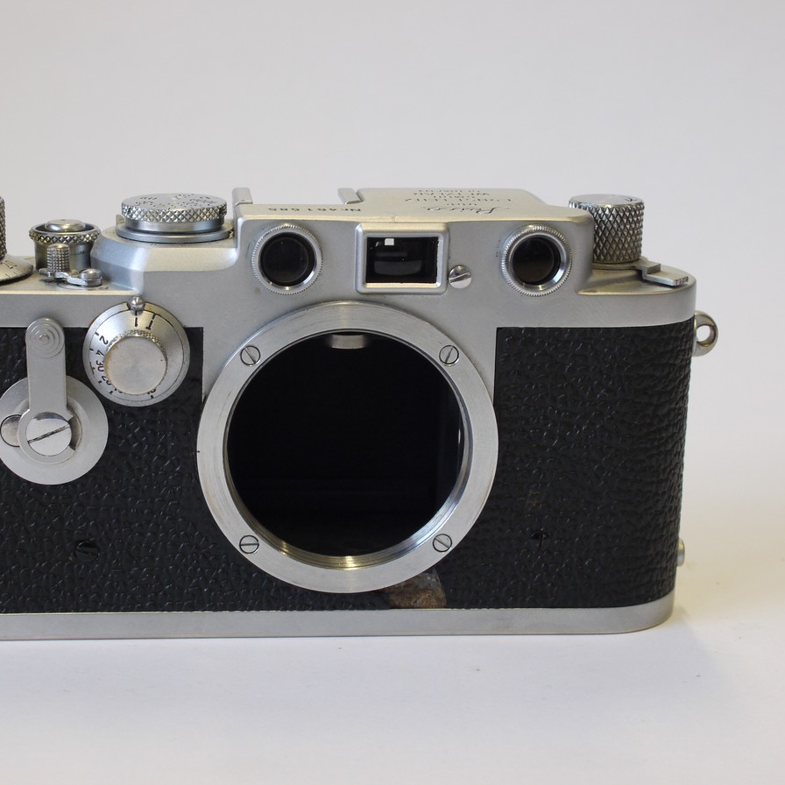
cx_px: 281
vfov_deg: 24.3
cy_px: 392
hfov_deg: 24.2
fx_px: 1822
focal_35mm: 71
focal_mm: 30
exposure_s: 1/30
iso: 400
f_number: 8
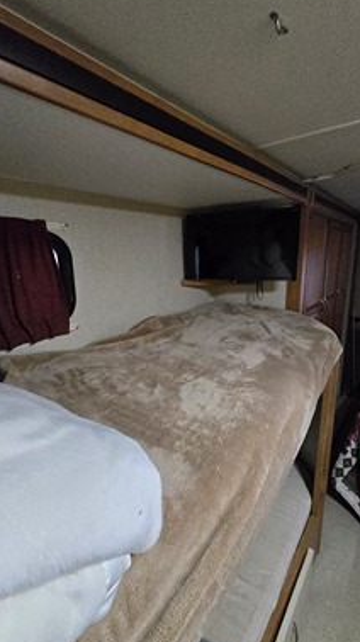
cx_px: 197
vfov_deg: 103.0
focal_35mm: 15
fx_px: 255
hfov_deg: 70.2
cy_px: 314
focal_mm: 2.2
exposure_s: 1/60
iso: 1600
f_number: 2.2
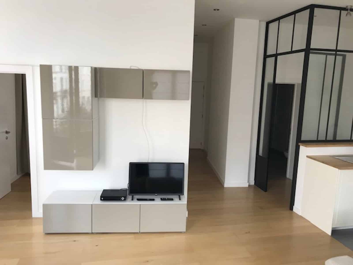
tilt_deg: -9.6
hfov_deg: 63.4
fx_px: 286
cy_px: 132
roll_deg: -2.0
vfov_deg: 49.7
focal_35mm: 28
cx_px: 176
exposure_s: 1/100
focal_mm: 3.99
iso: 32
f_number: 1.8
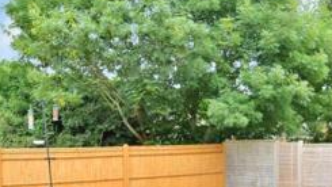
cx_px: 248
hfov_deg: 46.6
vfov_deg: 27.4
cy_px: 167
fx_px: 370
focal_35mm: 42
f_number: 6.3
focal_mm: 10
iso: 200
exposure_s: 1/160
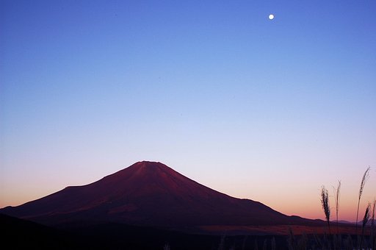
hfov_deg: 46.5
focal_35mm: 42
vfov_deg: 31.8
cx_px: 188
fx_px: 438
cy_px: 125
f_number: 22
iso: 200
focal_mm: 28
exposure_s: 1/20
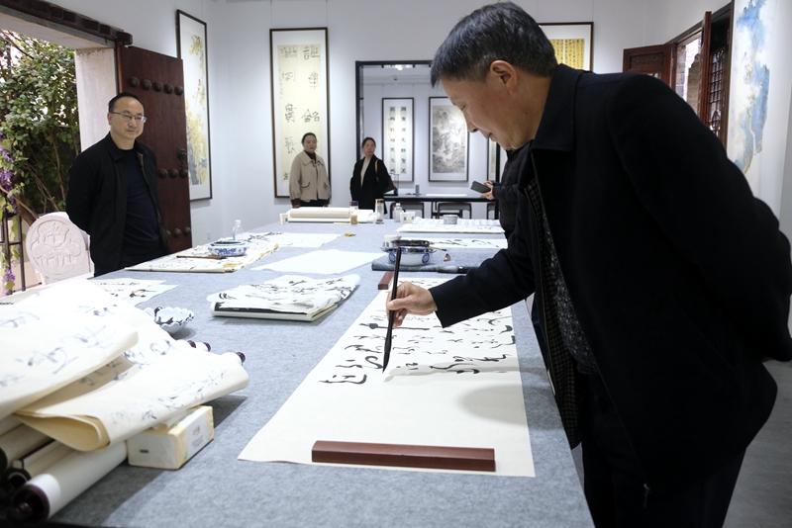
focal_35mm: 29
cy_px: 264
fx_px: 638
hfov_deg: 63.6
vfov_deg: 45.0
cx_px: 396
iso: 1000
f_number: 3.6
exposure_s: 1/125
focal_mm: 19.5
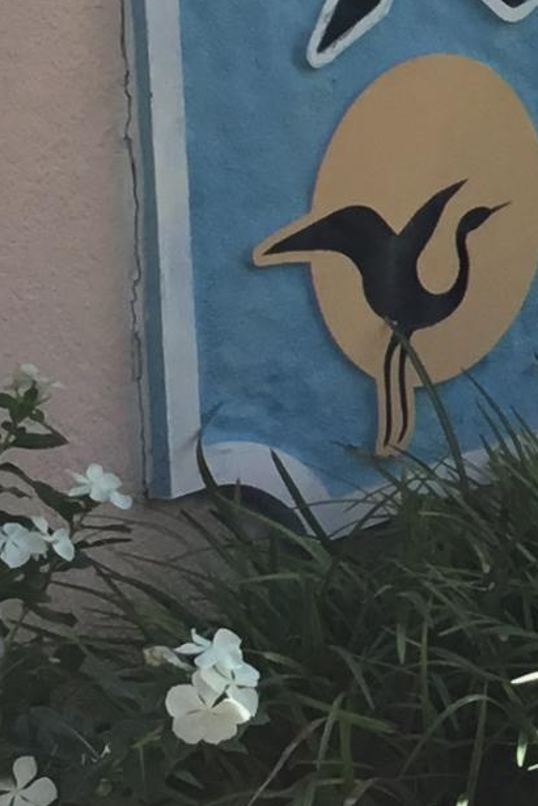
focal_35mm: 157
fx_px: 3517
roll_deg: -1.1
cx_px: 893
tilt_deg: -13.3
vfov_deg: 13.0
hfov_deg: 8.5
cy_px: 139
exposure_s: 1/1359
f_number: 2.4
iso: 25
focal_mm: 3.3
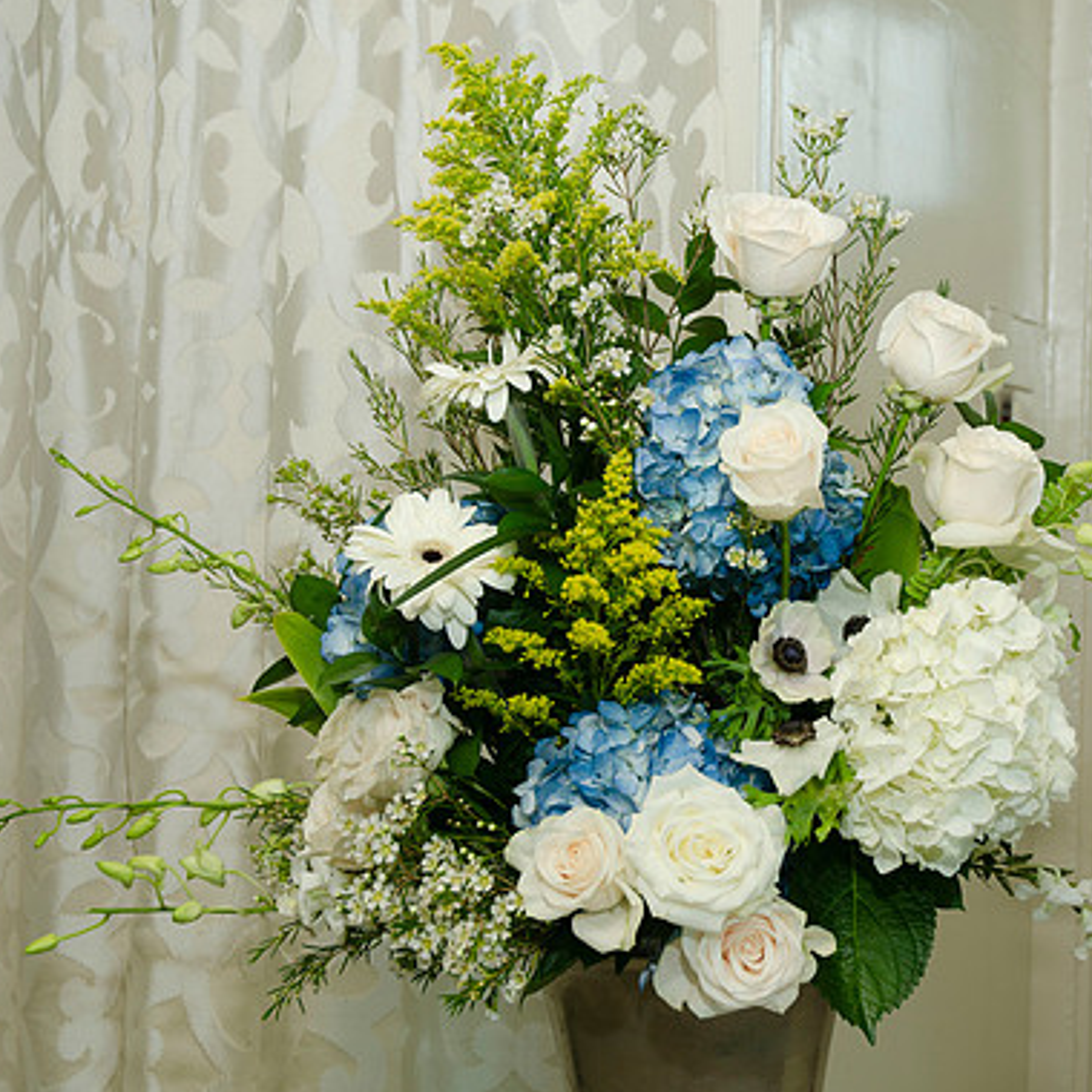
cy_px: 546
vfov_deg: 26.1
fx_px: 2356
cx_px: 675
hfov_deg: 26.0
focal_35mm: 66
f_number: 5.6
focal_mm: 34
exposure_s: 1/160
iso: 100
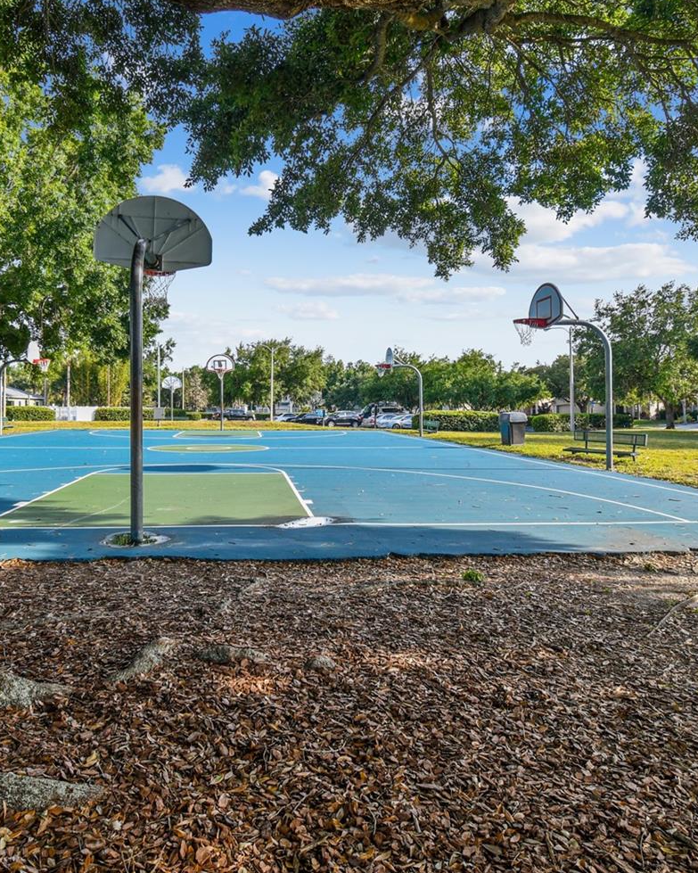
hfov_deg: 60.3
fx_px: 594
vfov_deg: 72.5
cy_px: 407
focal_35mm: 23
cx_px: 278
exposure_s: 1/30
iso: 100
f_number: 7.1
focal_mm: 10
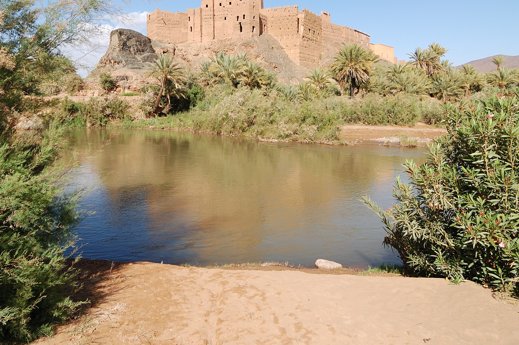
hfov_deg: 69.2
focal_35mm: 26
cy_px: 104
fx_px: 375
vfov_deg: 48.3
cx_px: 231
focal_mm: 12
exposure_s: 1/250
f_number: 9
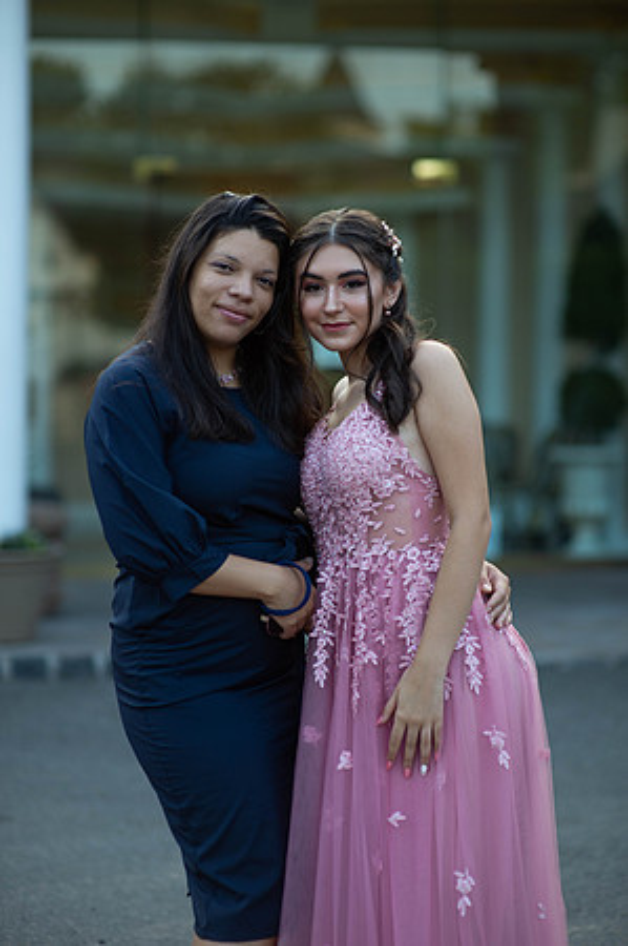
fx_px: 2229
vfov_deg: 23.9
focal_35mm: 85
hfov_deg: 16.0
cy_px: 473
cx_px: 314
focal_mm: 85
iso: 250
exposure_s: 1/1000
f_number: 2
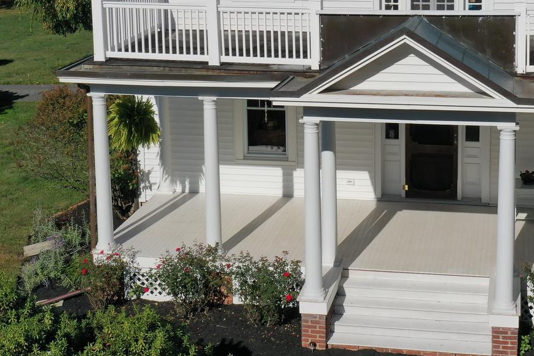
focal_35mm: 66
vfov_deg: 20.2
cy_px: 37
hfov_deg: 30.4
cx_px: 329
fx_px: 979
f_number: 7.1
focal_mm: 10.26
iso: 100
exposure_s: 1/1000
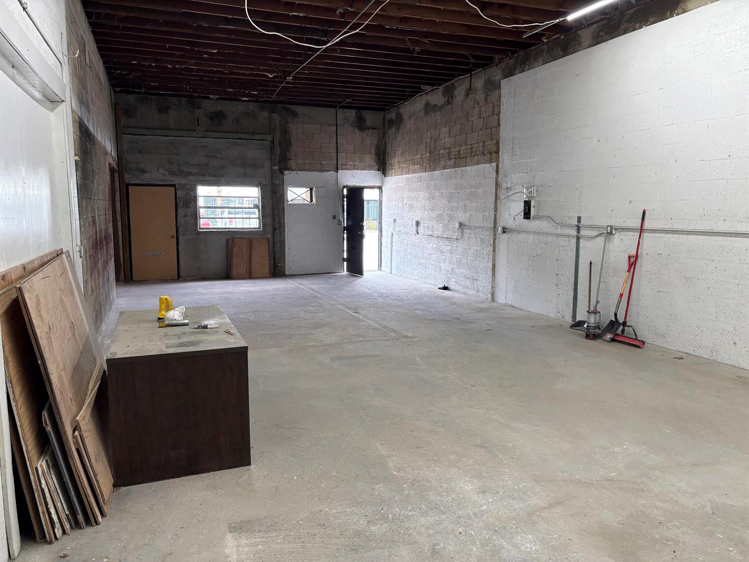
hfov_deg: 67.3
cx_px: 374
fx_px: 563
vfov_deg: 53.1
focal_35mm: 26
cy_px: 281
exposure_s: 1/120
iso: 125
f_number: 1.6
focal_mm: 5.96
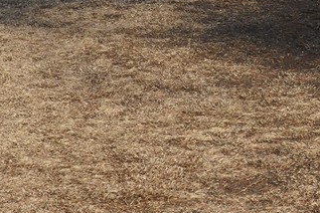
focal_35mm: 239
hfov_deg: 8.4
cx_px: 505
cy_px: -287
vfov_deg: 5.6
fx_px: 2124
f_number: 20
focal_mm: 38
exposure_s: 1/100
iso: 200
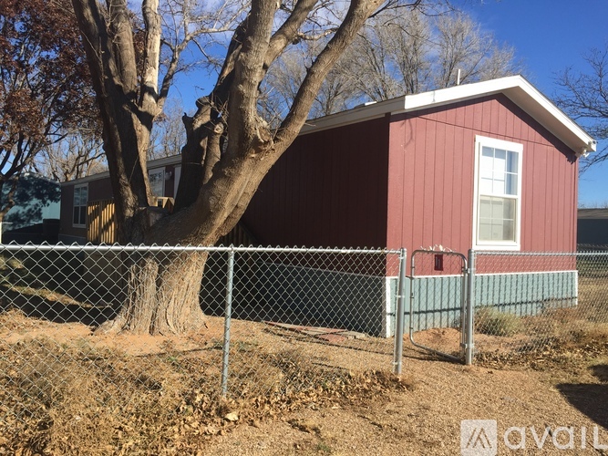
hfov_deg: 61.7
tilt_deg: +3.2
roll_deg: -1.3
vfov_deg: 48.2
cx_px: 304
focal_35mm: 29
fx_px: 509
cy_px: 228
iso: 32
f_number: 2.2
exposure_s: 1/1364
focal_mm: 4.15
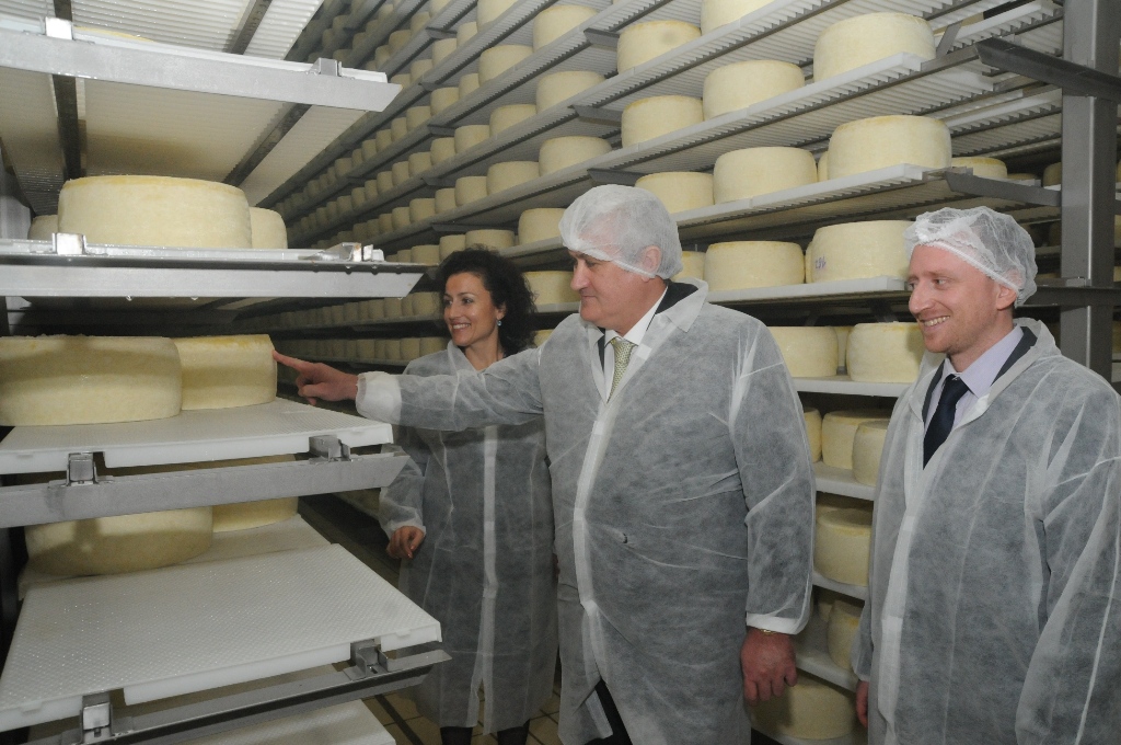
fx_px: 793
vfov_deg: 50.3
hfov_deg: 70.5
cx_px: 560
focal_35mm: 26
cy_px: 372
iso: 1600
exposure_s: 1/125
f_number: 8
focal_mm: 17
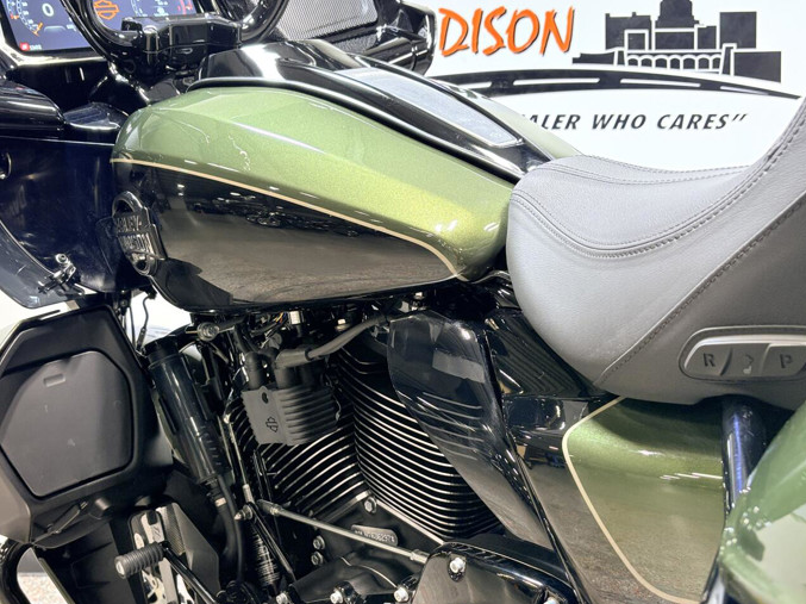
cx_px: 340
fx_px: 954
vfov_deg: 35.0
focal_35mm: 41
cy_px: 353
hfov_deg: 45.6
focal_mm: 5.96
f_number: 1.6
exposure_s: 1/60
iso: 80
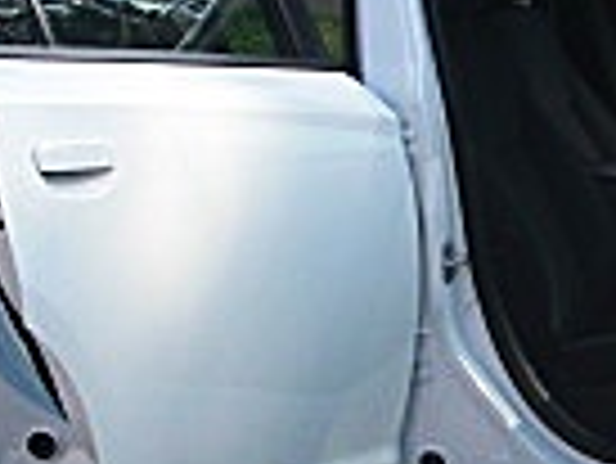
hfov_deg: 11.6
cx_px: 692
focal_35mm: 168
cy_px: 351
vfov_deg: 8.8
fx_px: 2992
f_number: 2.8
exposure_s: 1/400
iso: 50
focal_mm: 6.3
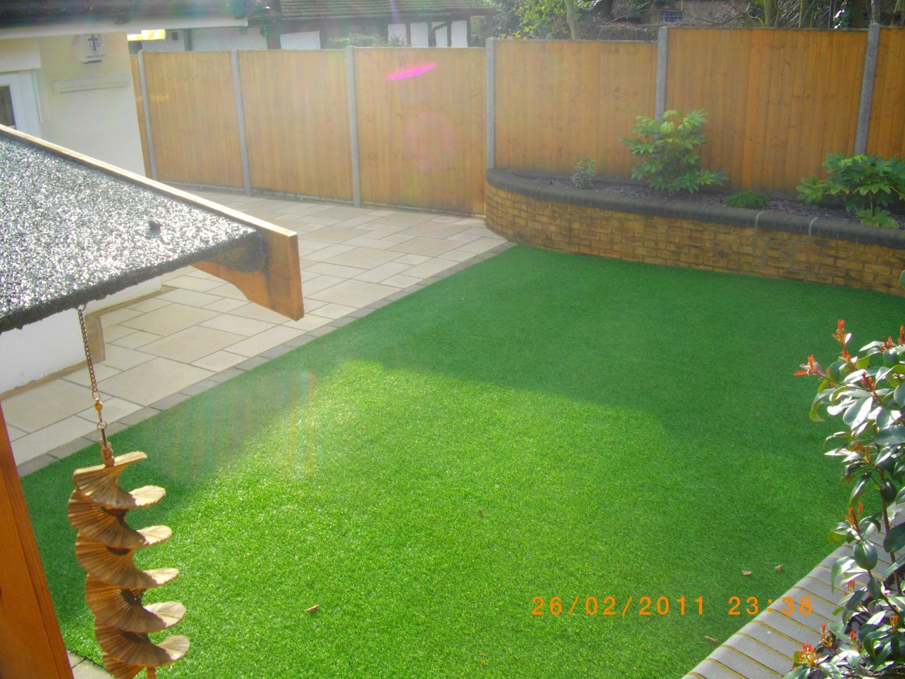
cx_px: 452
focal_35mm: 32
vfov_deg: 44.2
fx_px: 837
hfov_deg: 56.8
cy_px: 340
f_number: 5.5
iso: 100
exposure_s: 1/100
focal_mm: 5.7
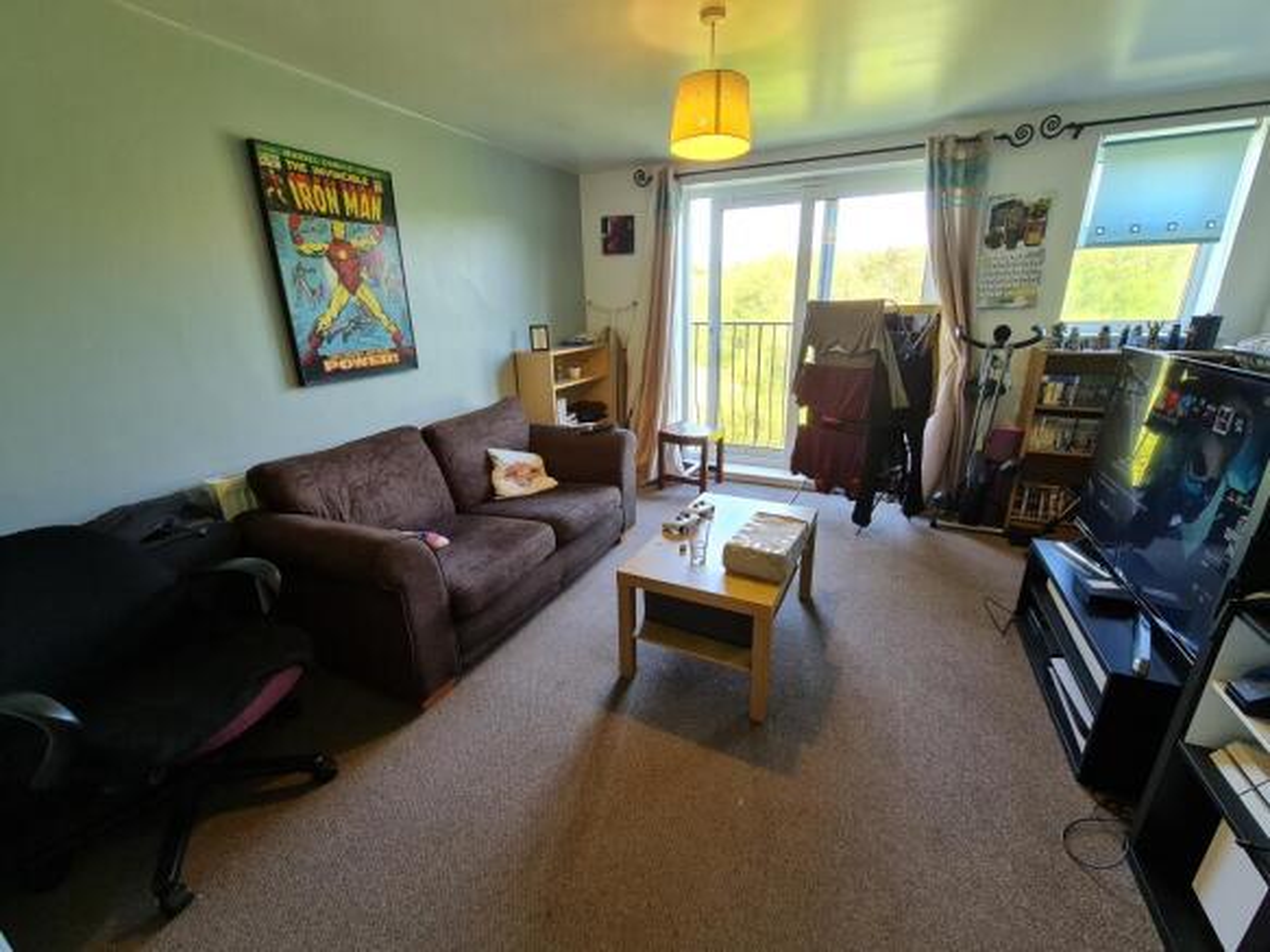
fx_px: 477
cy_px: 476
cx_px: 635
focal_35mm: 13
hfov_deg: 106.2
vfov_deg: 89.9
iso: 160
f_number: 2.2
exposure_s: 1/50
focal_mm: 2.2
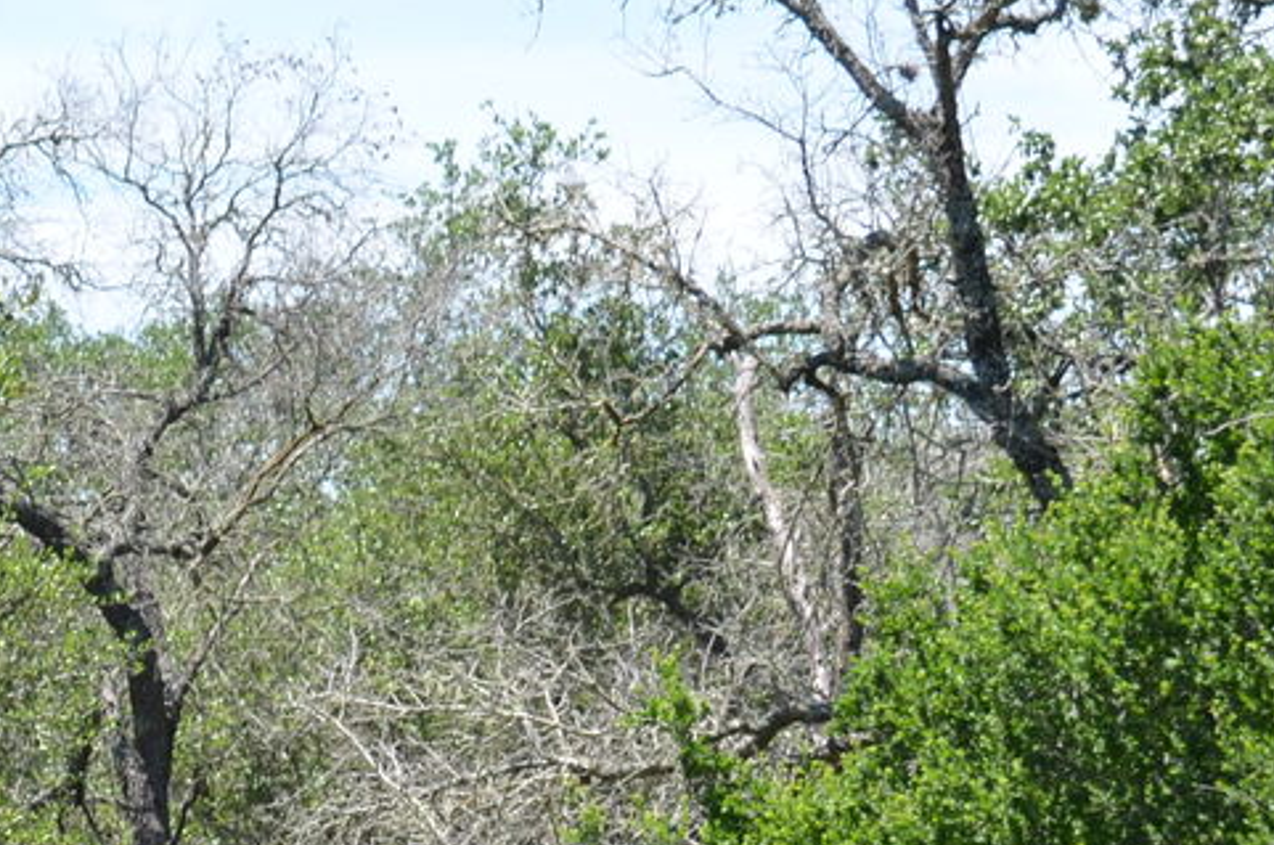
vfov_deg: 4.9
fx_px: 9882
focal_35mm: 280
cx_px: -600
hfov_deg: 7.3
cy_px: 1044
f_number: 7.1
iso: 125
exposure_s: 1/200
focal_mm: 55
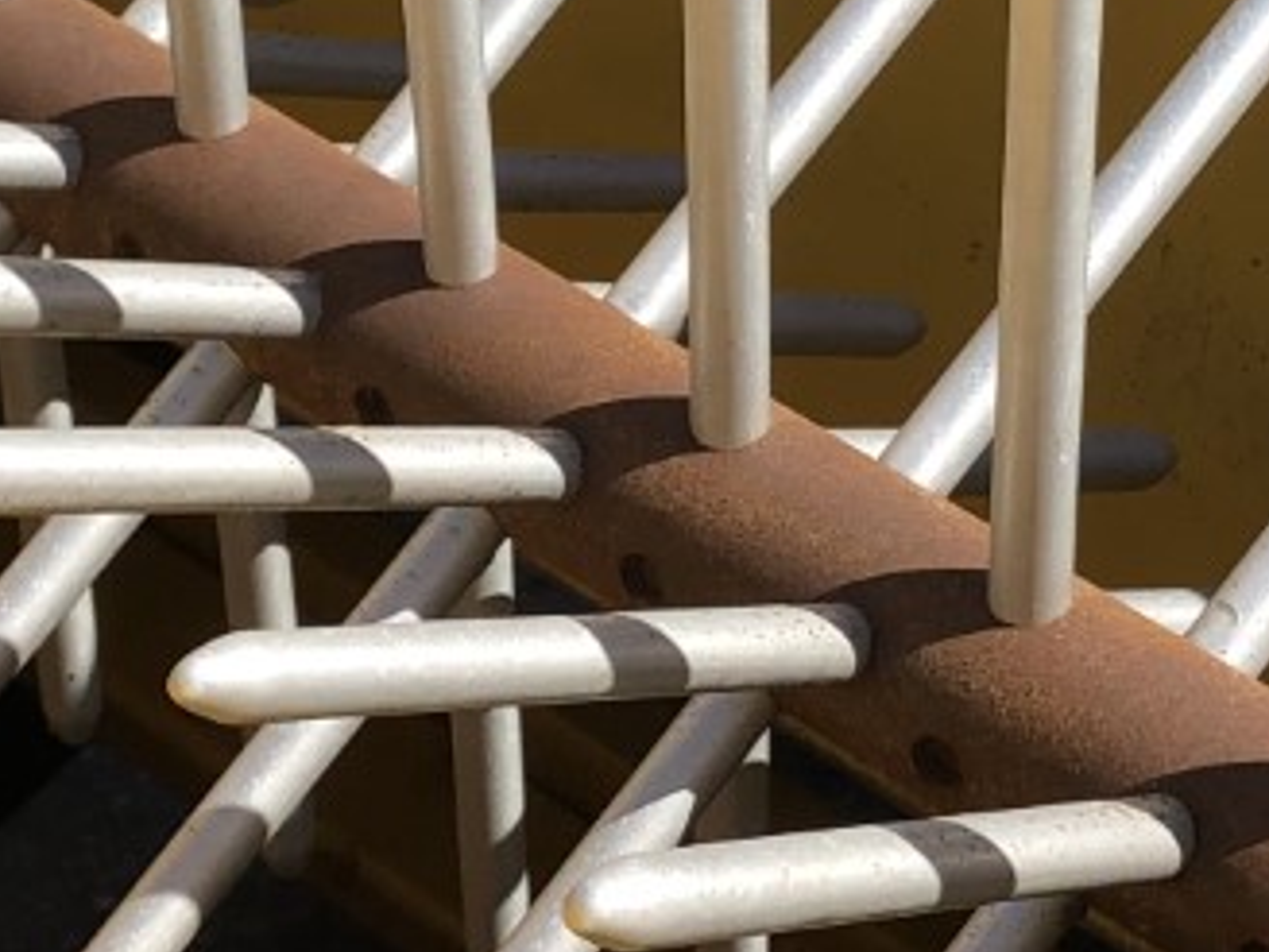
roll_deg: +8.9
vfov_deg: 12.0
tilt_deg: -40.0
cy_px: 480
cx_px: 588
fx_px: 4509
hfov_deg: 16.0
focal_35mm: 123
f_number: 1.8
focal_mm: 4
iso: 20
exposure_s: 1/1230
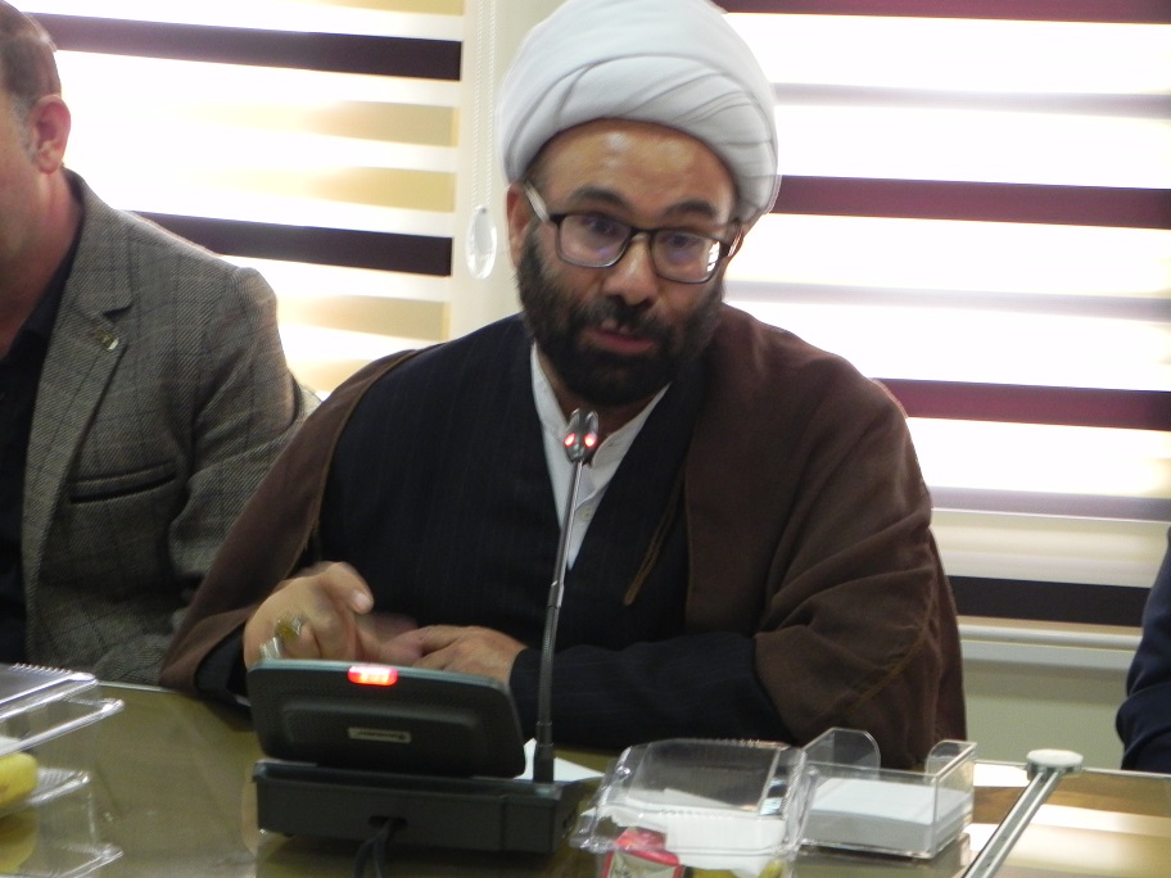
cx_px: 586
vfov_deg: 12.7
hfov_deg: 16.8
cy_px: 439
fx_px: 3958
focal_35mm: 117
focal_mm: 20.8
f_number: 4
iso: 400
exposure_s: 1/15
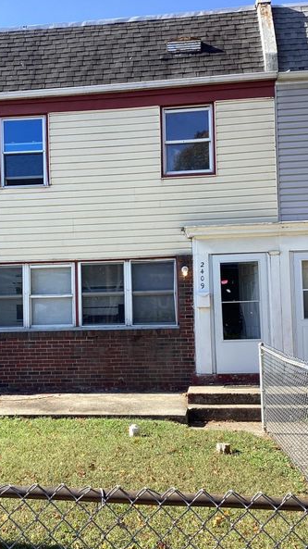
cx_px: 115
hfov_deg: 31.0
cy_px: 301
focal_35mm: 38
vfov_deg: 52.7
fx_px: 552
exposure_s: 1/403
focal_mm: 3.3
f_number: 2.4
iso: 25
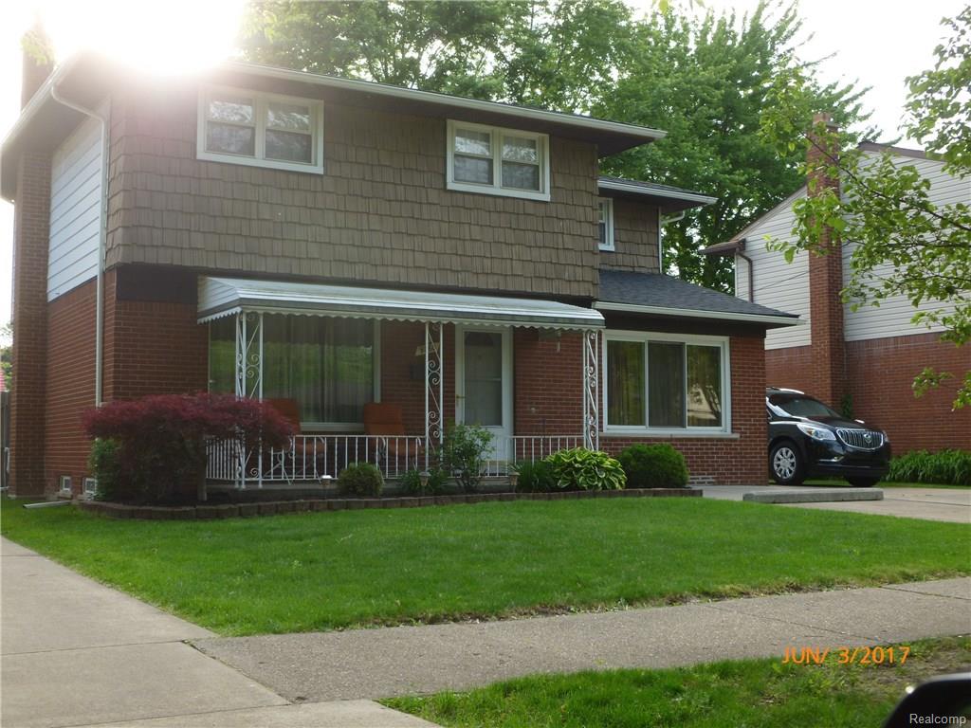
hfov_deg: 45.8
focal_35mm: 41
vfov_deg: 35.1
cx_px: 486
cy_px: 364
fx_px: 1150
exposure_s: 1/100
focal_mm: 7.4
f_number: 3.7
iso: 100
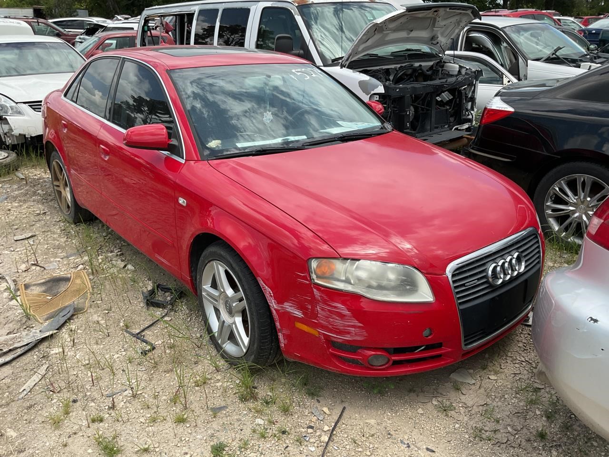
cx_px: 304
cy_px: 228
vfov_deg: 48.2
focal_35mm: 29
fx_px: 510
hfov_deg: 61.7
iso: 16
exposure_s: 1/944
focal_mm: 3
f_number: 1.8
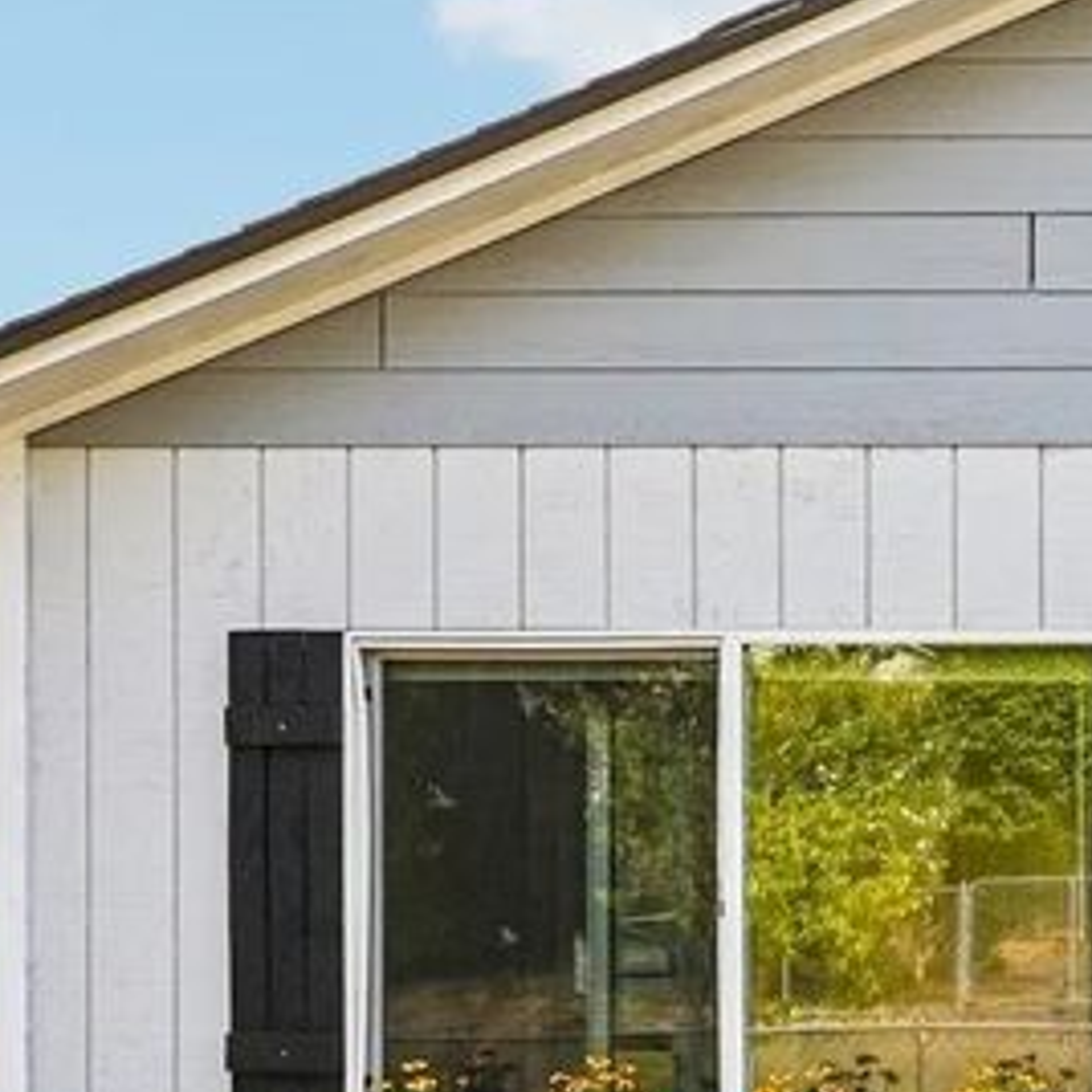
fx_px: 2784
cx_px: 1715
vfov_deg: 22.1
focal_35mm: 78
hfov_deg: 19.0
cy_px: 717
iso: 100
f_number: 8
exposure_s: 1/125
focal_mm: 24
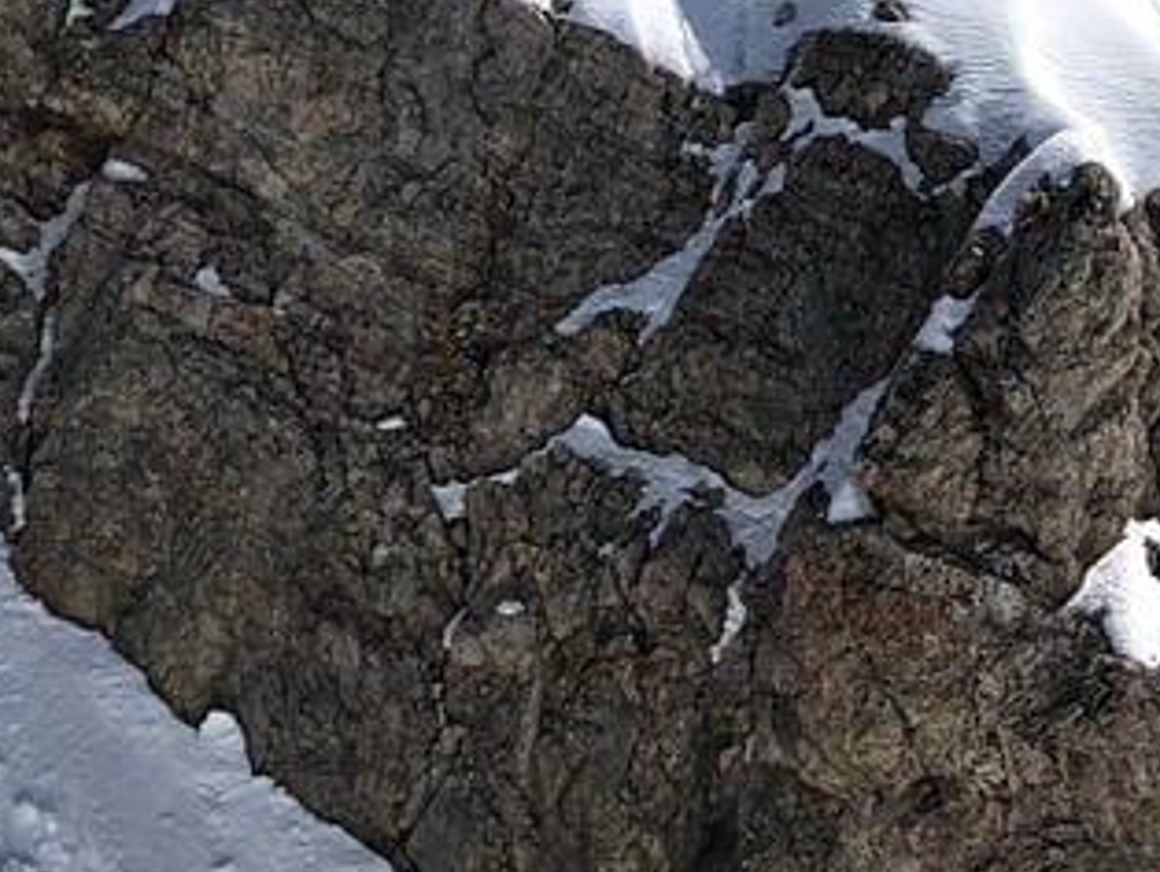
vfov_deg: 13.2
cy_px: -392
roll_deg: +0.2
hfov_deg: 17.2
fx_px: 3588
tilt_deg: +9.1
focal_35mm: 107
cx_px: 1511
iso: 20
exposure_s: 1/4000
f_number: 1.8
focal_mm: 3.99
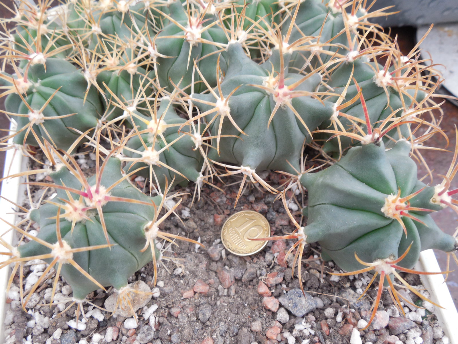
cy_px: 172
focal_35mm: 31
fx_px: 410
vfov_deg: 45.4
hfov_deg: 58.4
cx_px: 229
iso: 180
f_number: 3.6
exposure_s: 1/30
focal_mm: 5.6
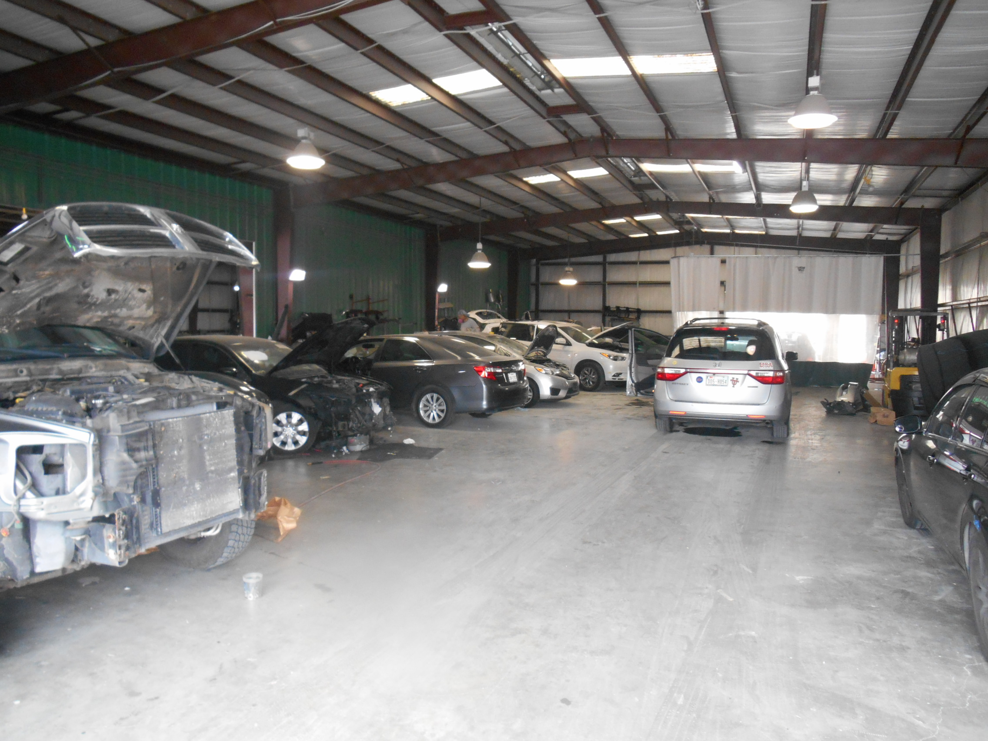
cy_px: 370
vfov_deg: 53.1
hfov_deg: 67.3
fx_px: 742
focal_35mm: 26
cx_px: 494
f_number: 3.4
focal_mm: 4.7
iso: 400
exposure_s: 1/60
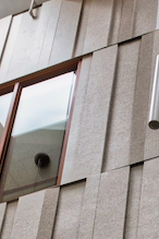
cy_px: 200
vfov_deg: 14.5
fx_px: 927
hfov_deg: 9.7
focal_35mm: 140
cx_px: 158
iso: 1600
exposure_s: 1/200
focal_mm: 24
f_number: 7.1
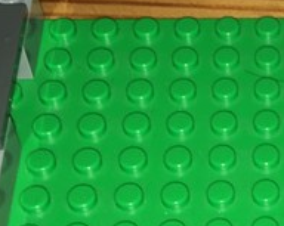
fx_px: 1116
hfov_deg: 13.6
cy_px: 66
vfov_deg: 11.6
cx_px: 436
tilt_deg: -50.9
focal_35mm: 133
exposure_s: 1/64
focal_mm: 4.15
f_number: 2.2
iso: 25
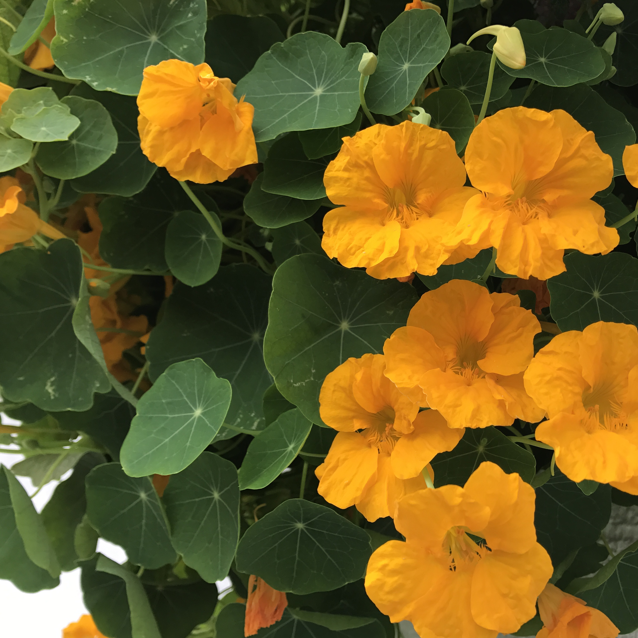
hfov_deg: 47.7
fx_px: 709
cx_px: 423
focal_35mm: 34
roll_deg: +2.8
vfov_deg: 48.5
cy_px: 318
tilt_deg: +12.4
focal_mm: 3.99
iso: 20
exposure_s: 1/422
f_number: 1.8
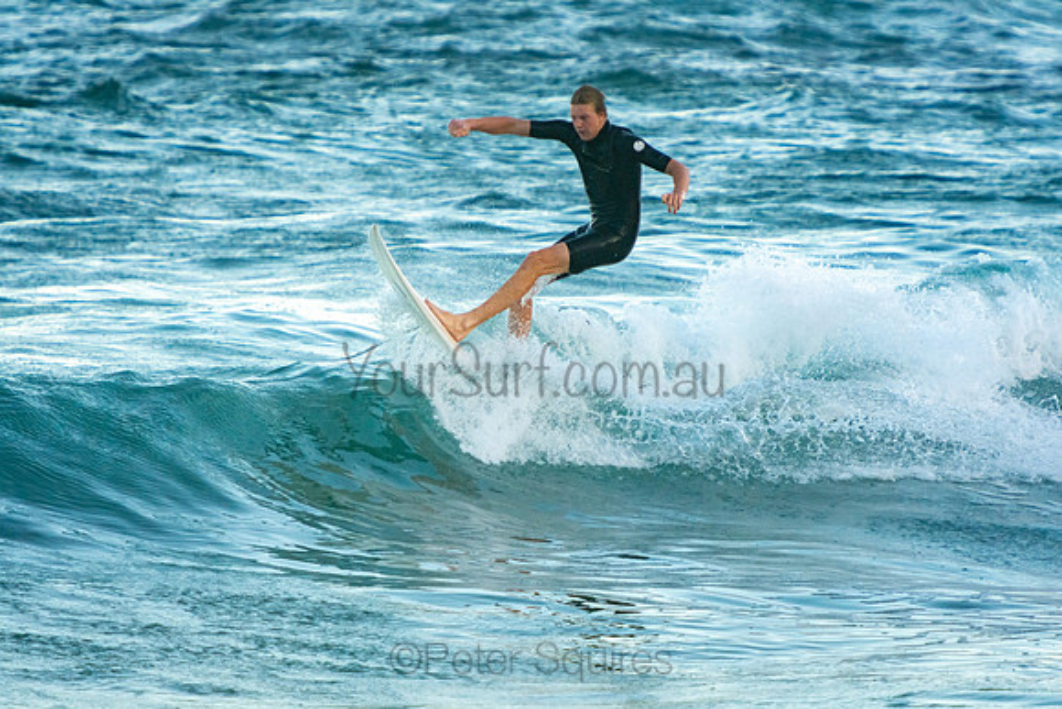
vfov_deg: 2.8
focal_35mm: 488
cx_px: 531
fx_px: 14408
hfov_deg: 4.2
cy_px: 354
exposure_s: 1/1000
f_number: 5.6
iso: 900
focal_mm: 320
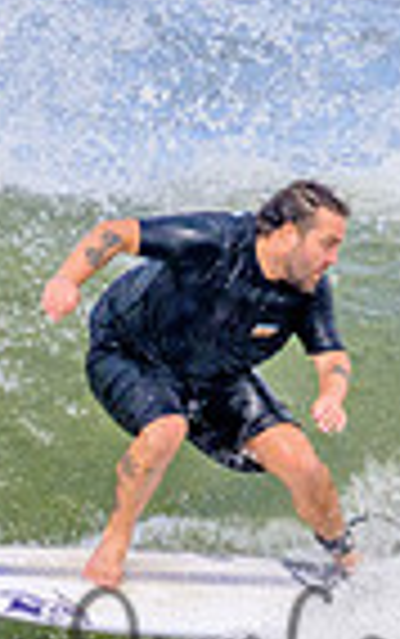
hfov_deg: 0.4
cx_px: 265
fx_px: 58052
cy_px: 619
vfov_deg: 0.6
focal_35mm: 3335
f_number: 11
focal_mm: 800
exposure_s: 1/2000
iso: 1400
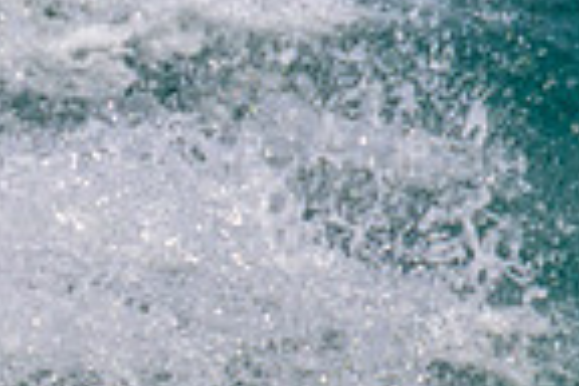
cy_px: 277
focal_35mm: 3738
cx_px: -189
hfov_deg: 0.6
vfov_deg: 0.4
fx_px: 60115
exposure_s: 1/2000
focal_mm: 720
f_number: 11
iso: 720
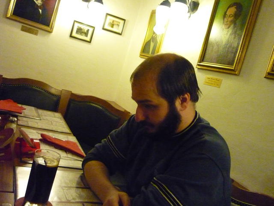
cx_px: 137
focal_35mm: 33
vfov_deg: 42.9
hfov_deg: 55.4
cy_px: 103
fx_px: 261
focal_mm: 5.5
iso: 1600
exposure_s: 1/100
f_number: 2.8
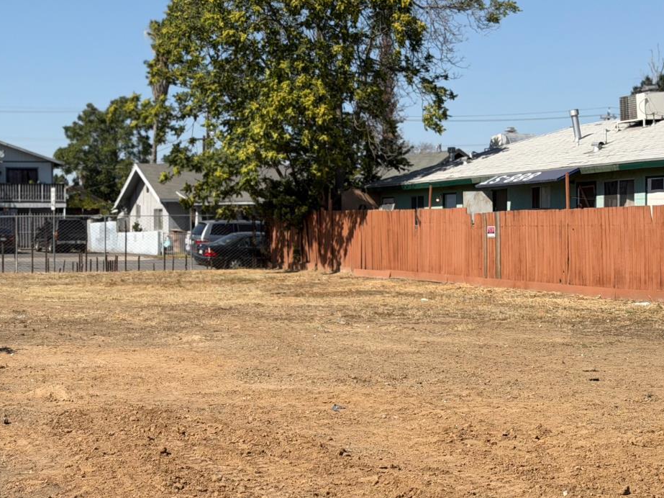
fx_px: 1496
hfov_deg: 24.8
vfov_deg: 18.9
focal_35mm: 78
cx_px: 189
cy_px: 289
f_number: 1.78
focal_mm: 6.76
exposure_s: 1/6536
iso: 64
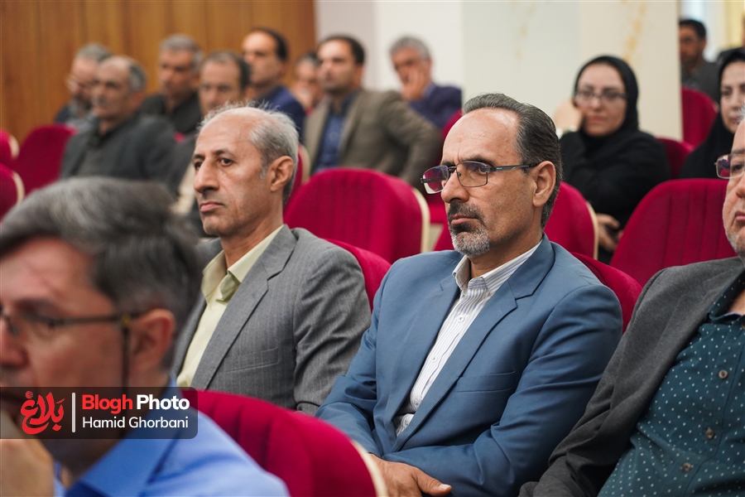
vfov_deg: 13.0
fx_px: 2173
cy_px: 248
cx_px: 372
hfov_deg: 19.5
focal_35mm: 105
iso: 3200
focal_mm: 105
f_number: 4
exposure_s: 1/160
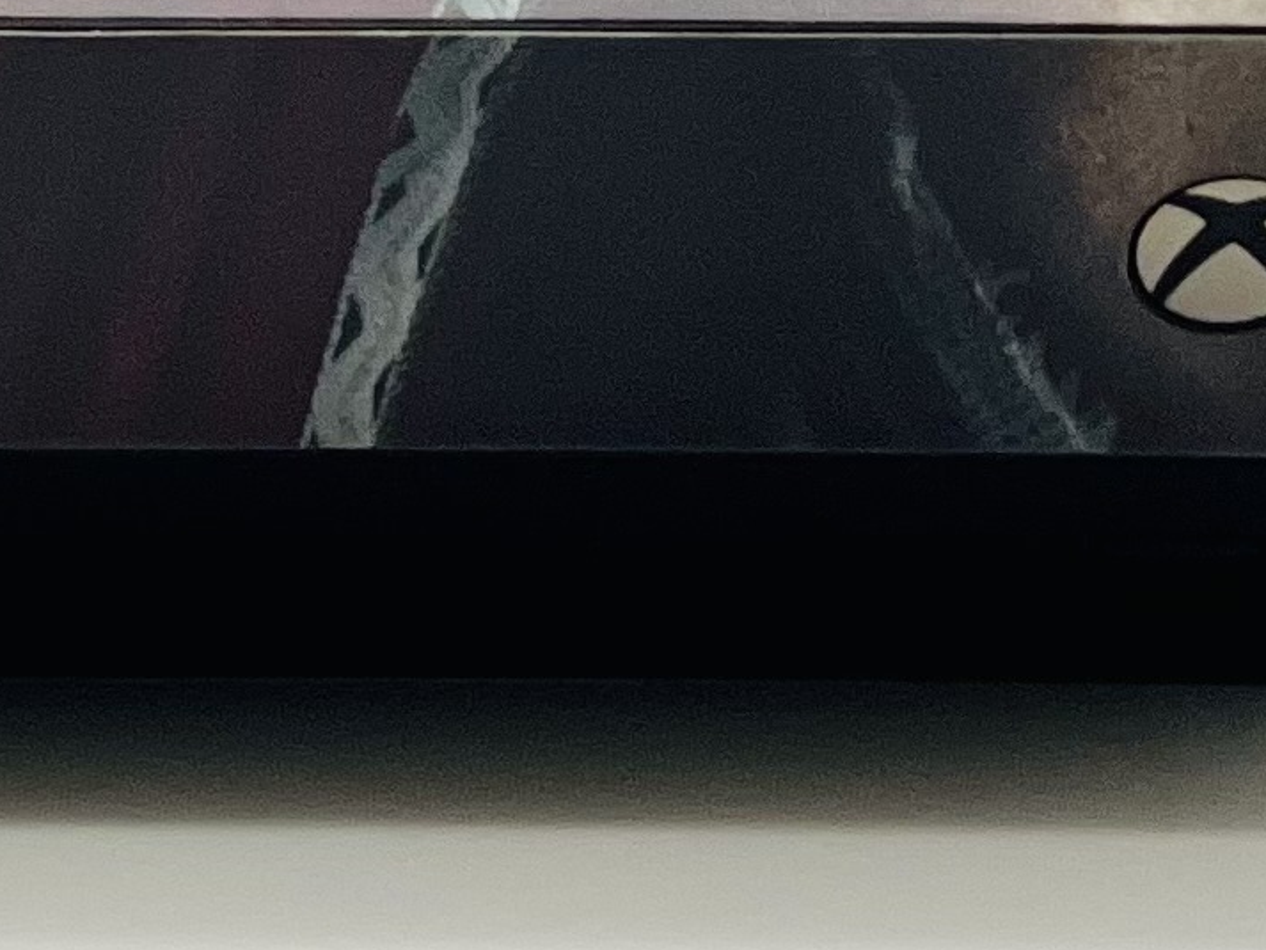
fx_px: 7389
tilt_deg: -15.8
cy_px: -461
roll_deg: +0.1
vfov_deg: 7.2
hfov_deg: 9.5
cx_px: -733
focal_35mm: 202
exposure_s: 1/100
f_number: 2
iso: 80
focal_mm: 6
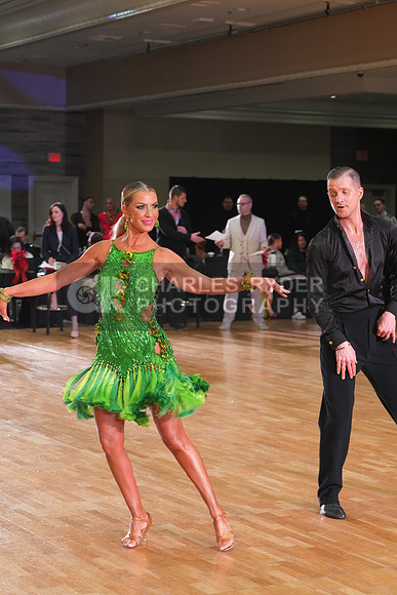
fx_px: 1273
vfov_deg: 26.3
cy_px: 298
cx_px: 198
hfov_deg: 17.7
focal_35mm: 77
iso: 4000
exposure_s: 1/200
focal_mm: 77
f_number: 5.6
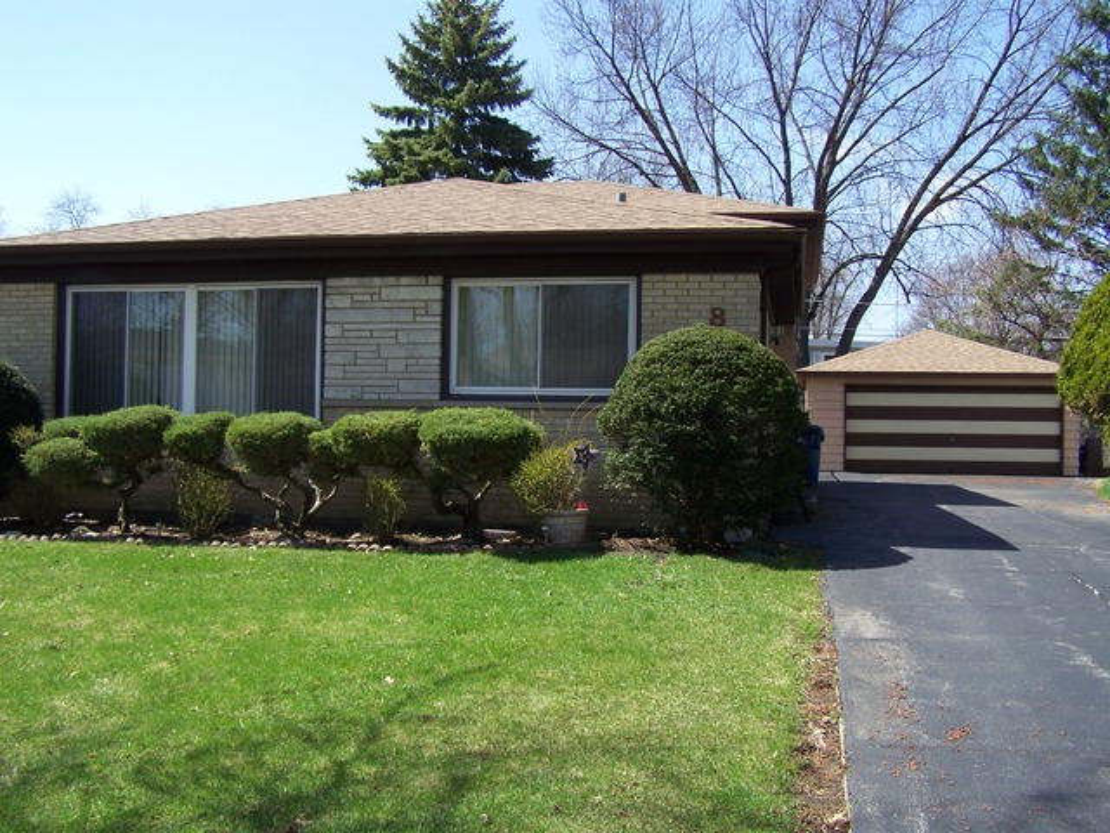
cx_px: 555
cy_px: 416
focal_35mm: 38
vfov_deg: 37.7
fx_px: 1219
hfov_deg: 49.0
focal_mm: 6.3
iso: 64
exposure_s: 1/250
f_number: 4
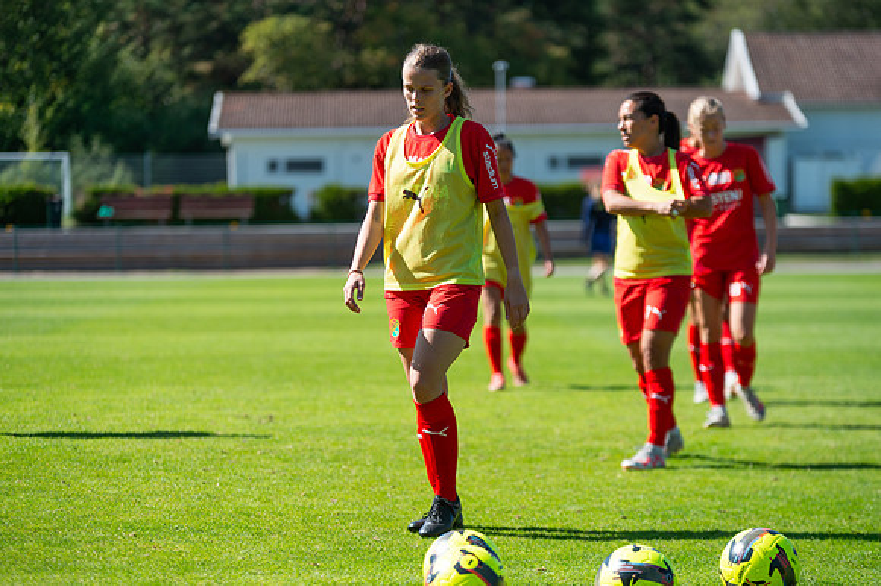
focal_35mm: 130
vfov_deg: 10.5
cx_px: 440
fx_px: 3179
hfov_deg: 15.8
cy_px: 293
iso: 140
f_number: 3.2
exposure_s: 1/2500
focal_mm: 130
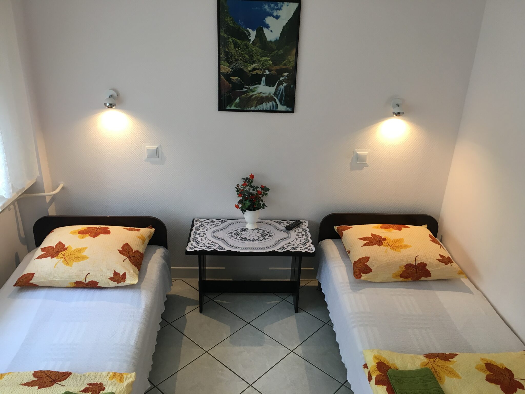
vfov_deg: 48.2
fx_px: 440
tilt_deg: -23.1
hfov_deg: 61.7
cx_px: 262
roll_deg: -1.7
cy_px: 197
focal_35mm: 29
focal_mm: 4.15
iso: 32
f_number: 2.2
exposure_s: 1/33
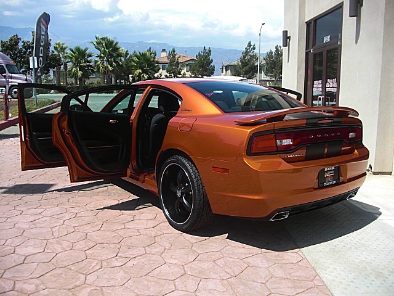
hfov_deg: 51.4
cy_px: 148
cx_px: 197
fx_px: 410
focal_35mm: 36
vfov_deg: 39.7
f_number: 2.8
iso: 50
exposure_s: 1/800
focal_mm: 6.3
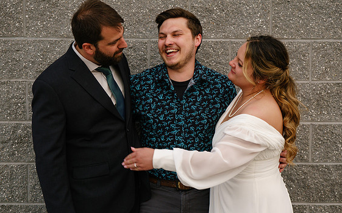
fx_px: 652
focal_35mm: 70
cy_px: 124
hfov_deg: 29.4
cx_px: 182
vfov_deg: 18.6
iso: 250
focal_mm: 56
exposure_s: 1/160
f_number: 5
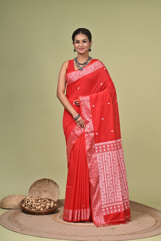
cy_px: 120
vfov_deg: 23.9
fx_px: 570
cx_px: 80
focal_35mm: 85
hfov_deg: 16.1
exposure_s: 1/160
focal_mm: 85
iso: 400
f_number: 8
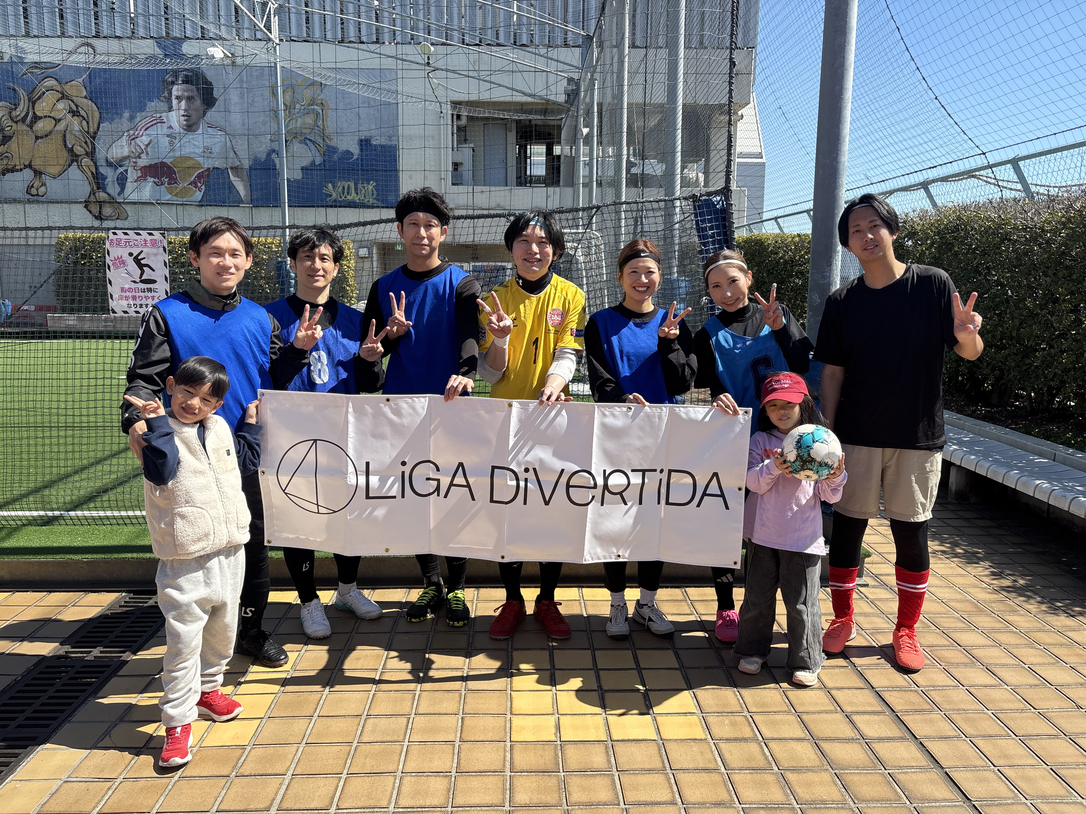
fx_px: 816
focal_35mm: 26
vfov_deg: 53.1
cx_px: 543
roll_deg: -0.6
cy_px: 407
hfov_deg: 67.3
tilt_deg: -8.9
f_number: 1.6
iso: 50
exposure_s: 1/2075
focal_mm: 5.96
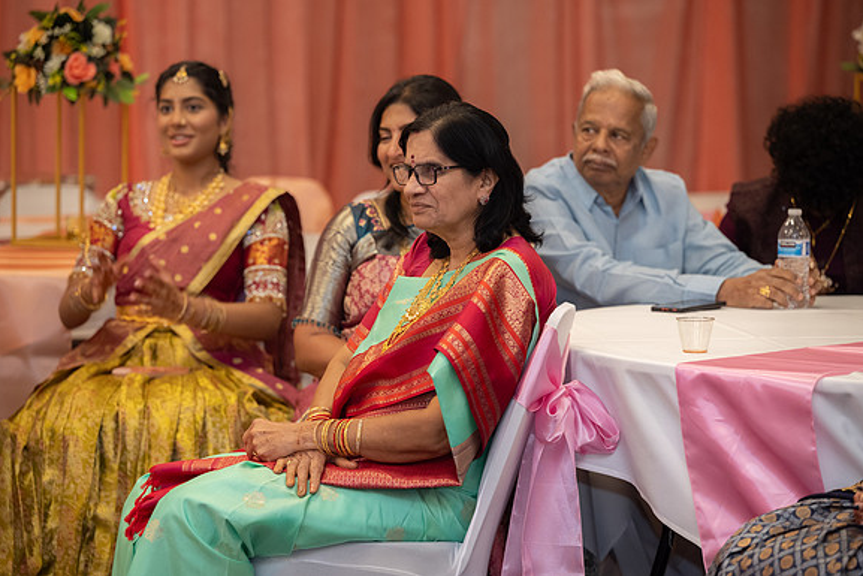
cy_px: 288
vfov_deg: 9.3
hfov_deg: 13.9
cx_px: 431
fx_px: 3549
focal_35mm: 148
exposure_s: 1/160
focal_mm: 145
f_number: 3.5
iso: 1000
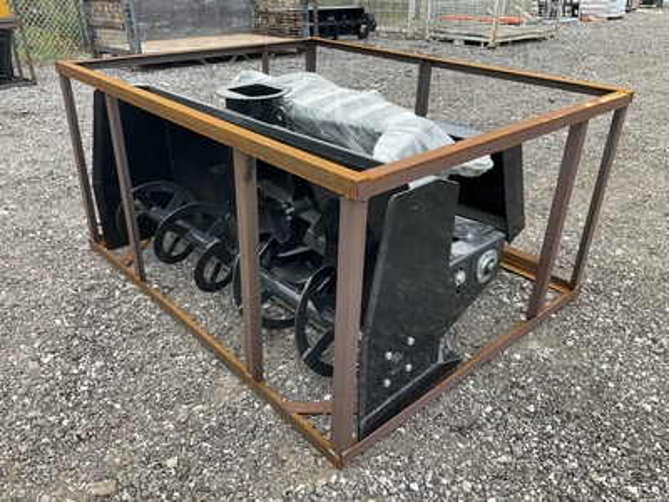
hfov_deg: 61.7
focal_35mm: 29
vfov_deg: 48.2
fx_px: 560
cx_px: 334
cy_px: 251
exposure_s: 1/242
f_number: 1.8
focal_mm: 3
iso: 20
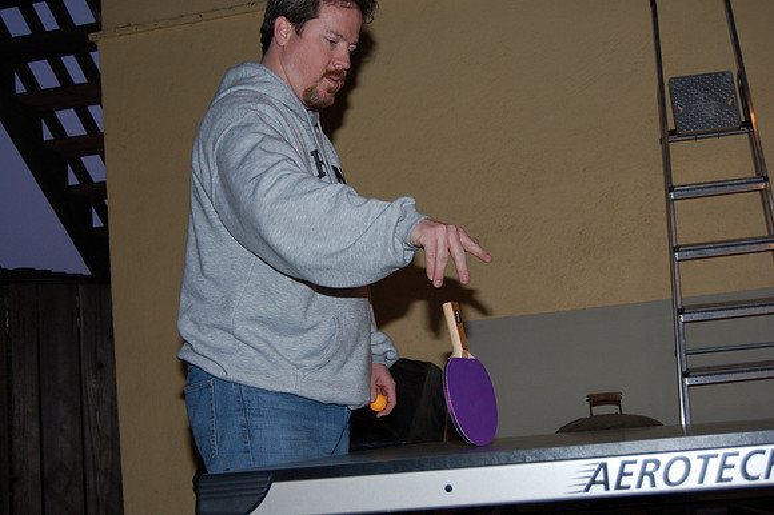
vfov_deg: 26.5
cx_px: 387
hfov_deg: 38.9
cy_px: 258
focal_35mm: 51
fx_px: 1096
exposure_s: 1/60
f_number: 4.5
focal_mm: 34
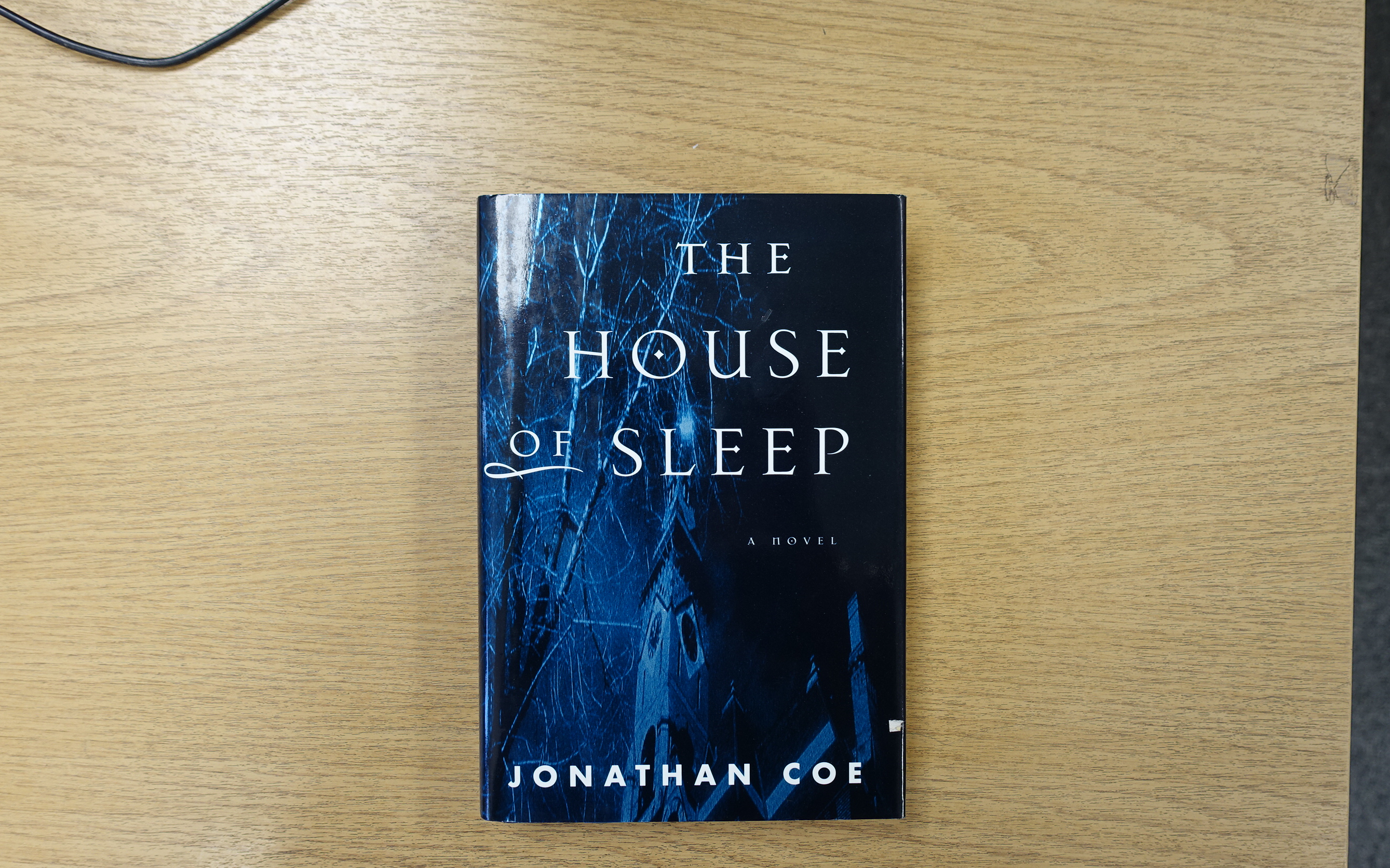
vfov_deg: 49.2
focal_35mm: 25
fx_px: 947
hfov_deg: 72.5
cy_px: 464
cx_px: 695
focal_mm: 8.8
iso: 125
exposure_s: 1/30
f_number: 2.5
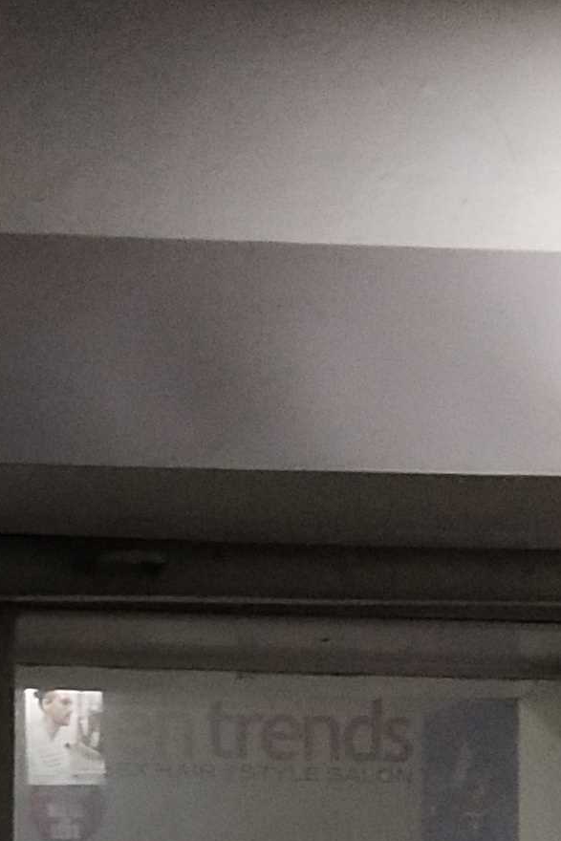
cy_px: 1435
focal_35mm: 143
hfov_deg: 8.8
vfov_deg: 13.2
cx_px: -702
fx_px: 3341
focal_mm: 3.95
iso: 442
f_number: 1.8
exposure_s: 1/50
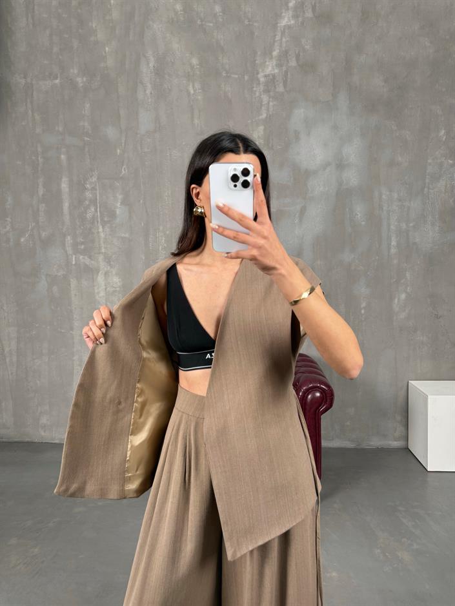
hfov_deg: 56.8
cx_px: 228
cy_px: 303
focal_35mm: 24
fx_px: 421
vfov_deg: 71.6
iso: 160
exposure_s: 1/121
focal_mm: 6.76
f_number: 1.78
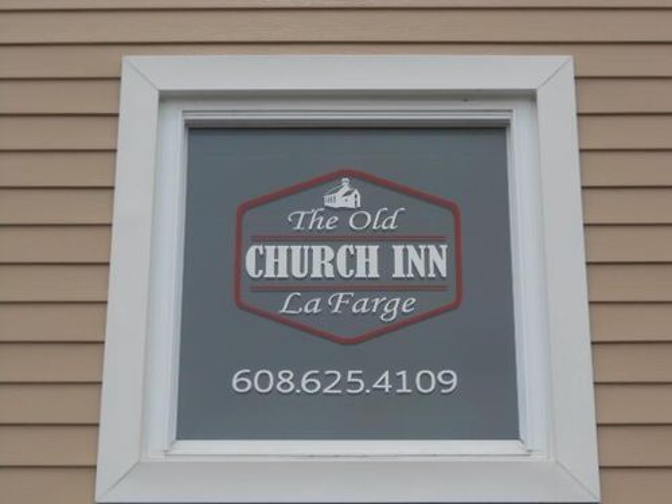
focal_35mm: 81
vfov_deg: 18.2
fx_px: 1572
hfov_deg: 24.1
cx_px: 336
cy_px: 252
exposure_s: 1/320
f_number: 6.6
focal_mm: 14.5
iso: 80
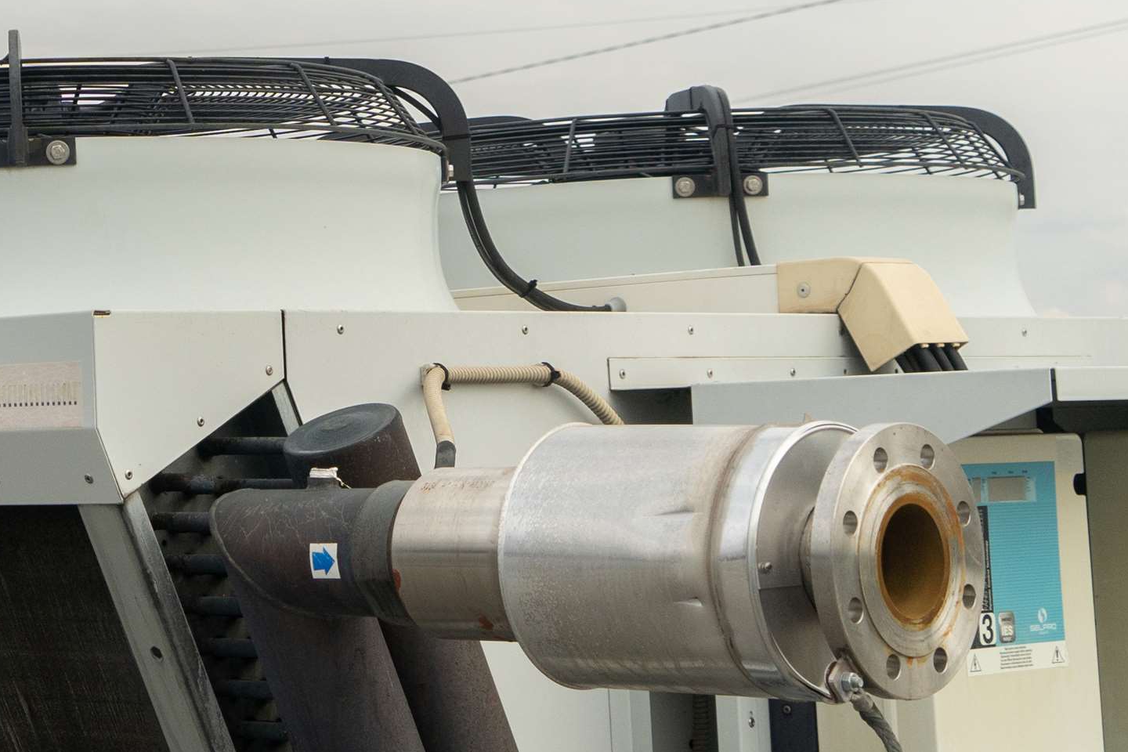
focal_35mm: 105
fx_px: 3290
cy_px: 174
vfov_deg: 13.0
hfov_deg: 18.3
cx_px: -269
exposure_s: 1/500
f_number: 5.6
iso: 320
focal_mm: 36
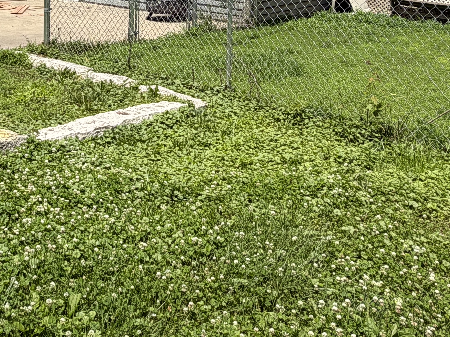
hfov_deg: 38.1
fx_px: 637
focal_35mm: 49
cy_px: -78
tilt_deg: +2.0
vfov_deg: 26.1
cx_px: 124
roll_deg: -0.1
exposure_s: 1/942
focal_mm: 2.22
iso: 20
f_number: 2.2
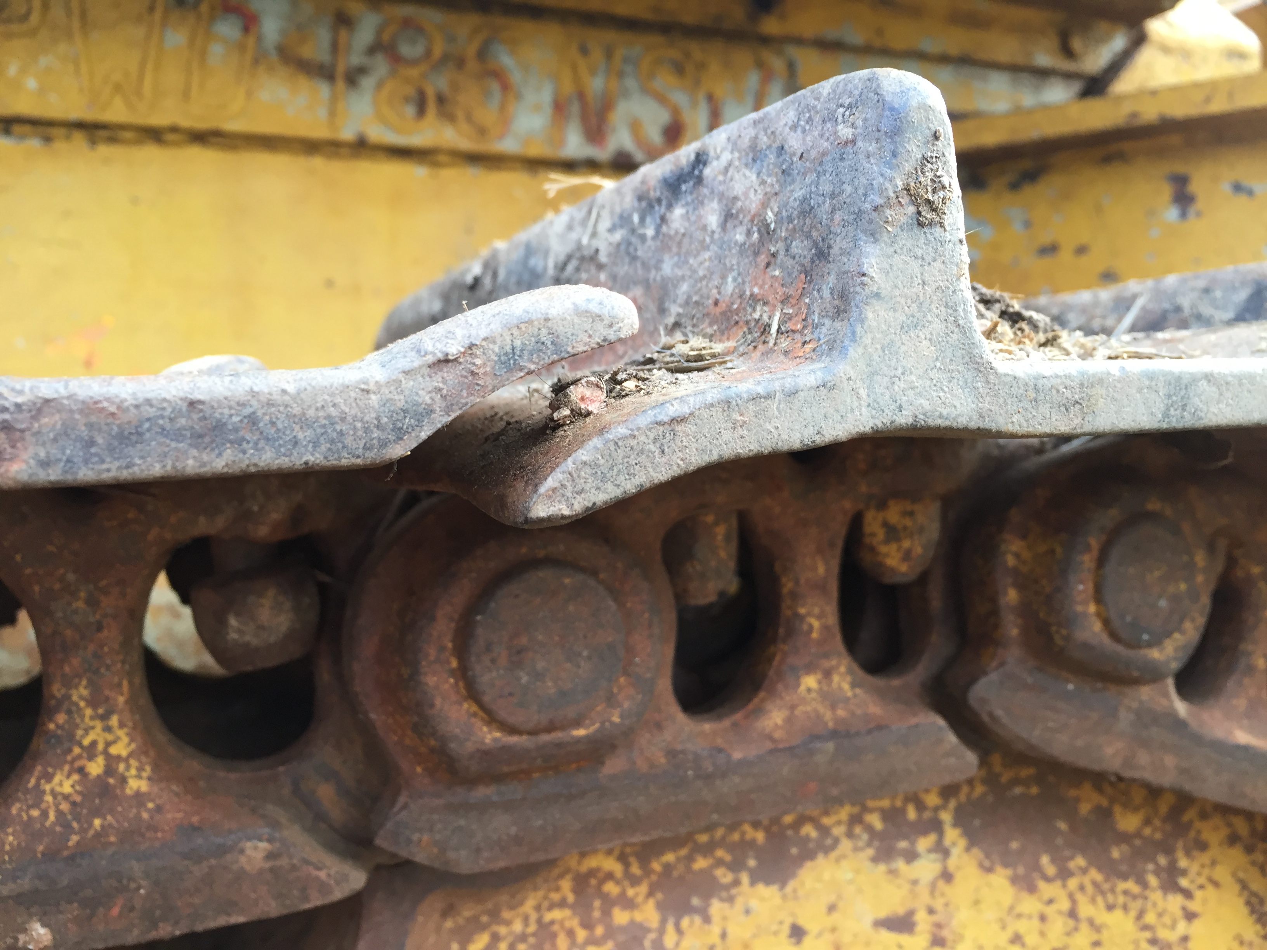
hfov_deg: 61.7
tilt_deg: -2.4
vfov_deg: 48.2
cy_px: 475
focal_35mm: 29
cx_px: 634
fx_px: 1061
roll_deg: +2.7
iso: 32
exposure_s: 1/33
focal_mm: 4.15
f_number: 2.2
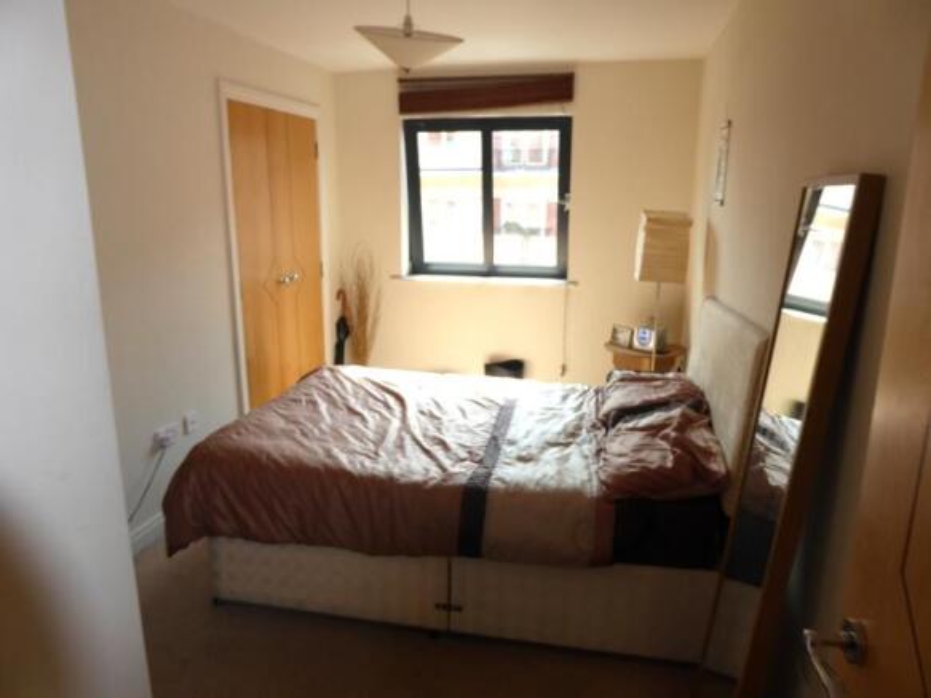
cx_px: 466
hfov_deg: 71.6
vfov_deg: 56.8
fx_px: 645
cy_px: 349
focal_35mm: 24
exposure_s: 1/100
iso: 100
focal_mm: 4.3
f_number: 3.3
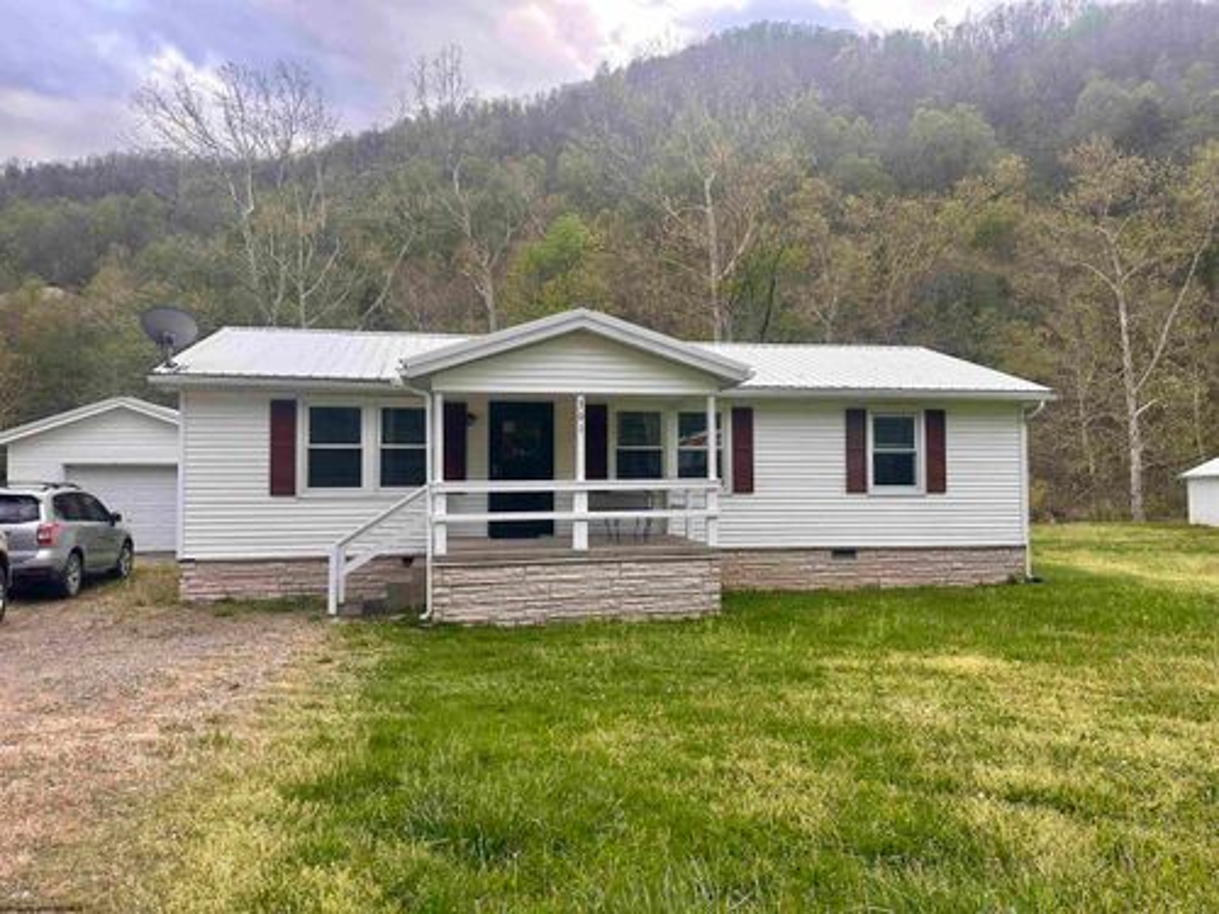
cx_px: 610
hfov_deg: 71.6
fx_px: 845
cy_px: 457
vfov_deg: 56.8
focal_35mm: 24
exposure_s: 1/303
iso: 80
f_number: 1.78
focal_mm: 6.86
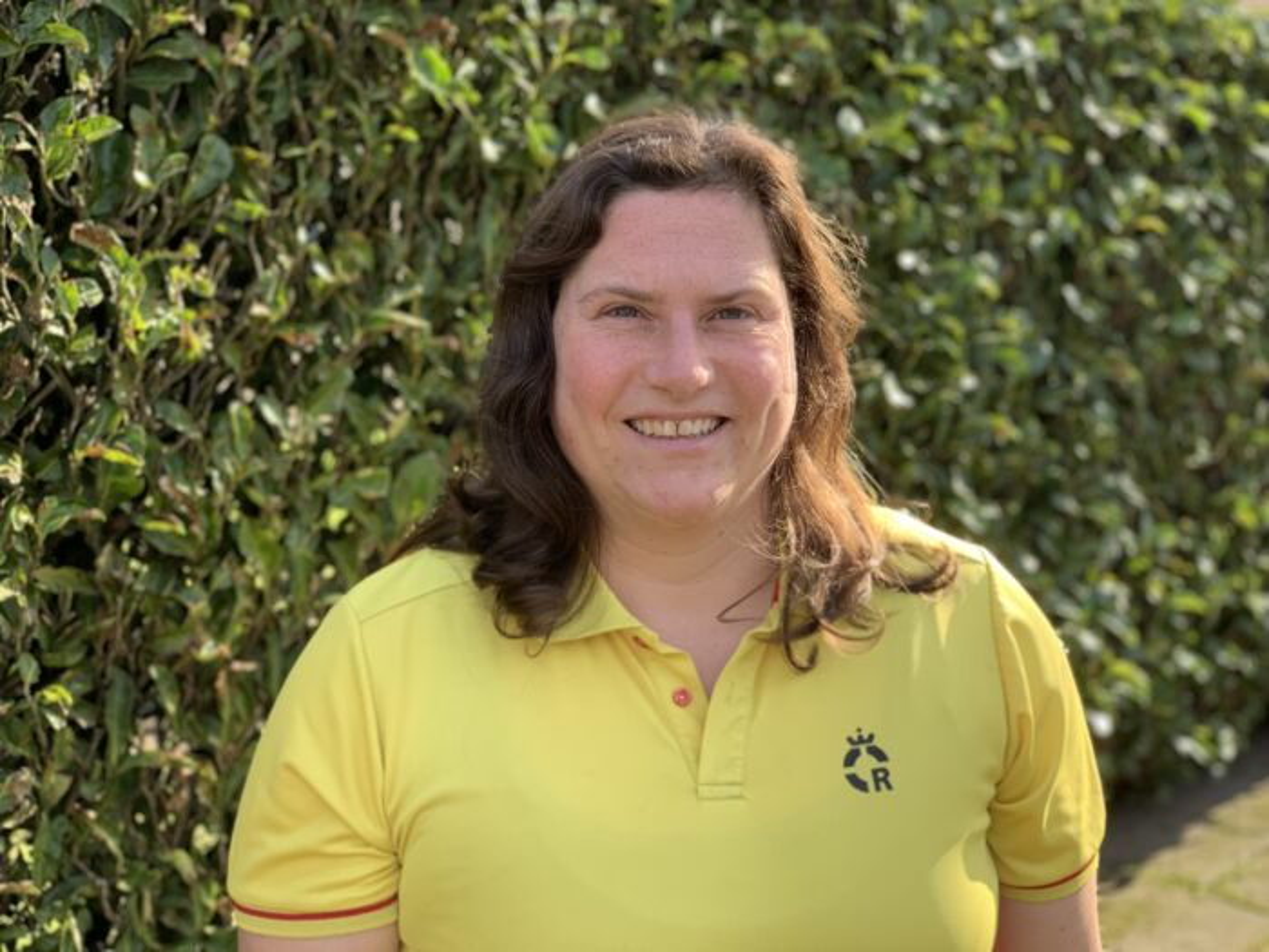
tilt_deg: -8.2
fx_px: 1906
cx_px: 634
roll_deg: +0.3
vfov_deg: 28.0
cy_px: 476
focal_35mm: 52
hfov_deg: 36.8
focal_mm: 6
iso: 16
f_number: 2.4
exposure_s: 1/122
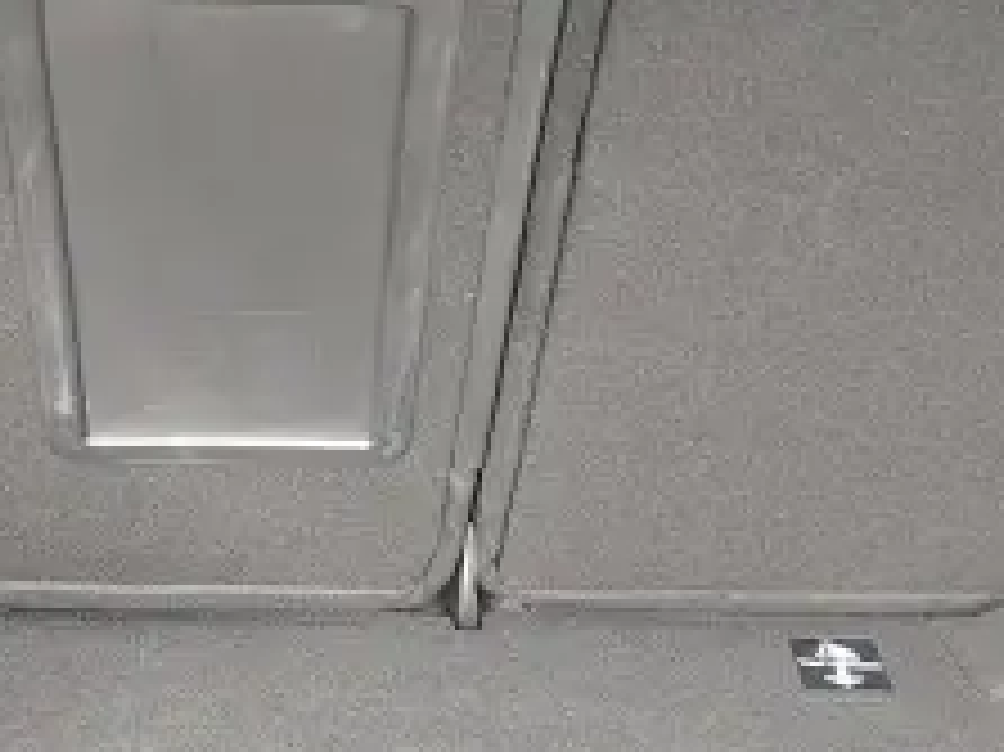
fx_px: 1913
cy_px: 883
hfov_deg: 29.0
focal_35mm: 66
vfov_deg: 20.9
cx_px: 270
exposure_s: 1/50
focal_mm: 5.56
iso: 195
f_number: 1.8
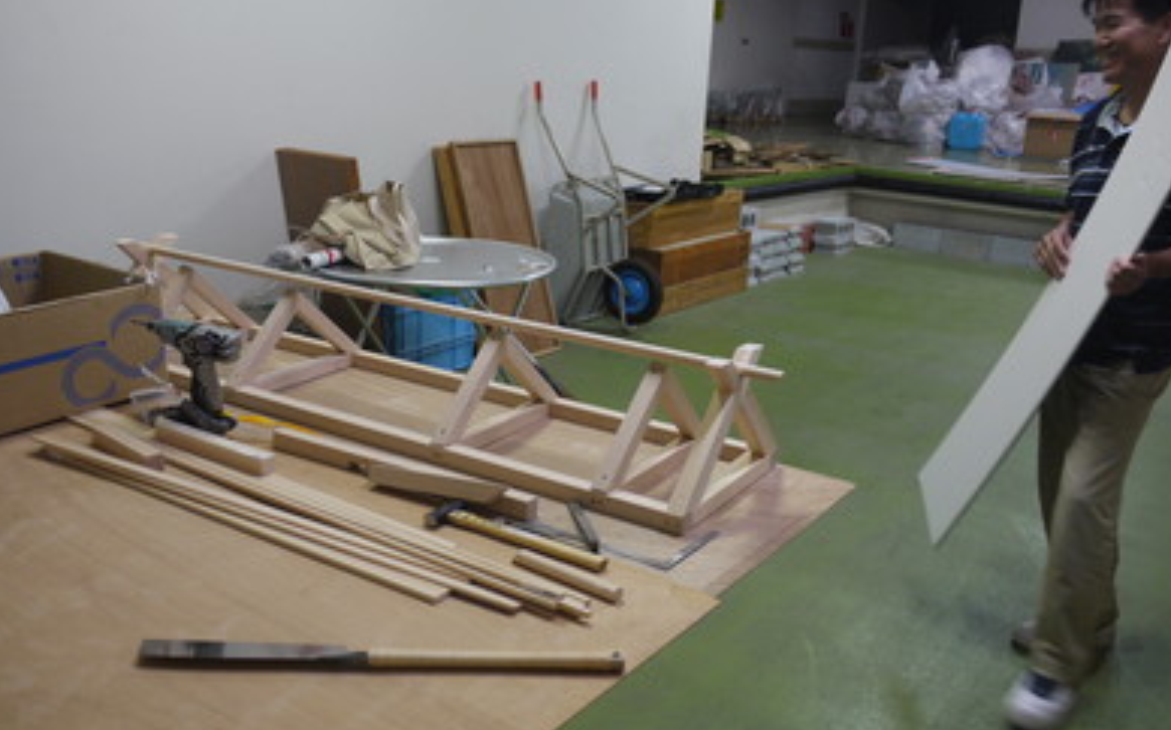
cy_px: 368
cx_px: 589
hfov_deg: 55.4
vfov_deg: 36.2
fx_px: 1116
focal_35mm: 35
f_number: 3.7
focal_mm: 16
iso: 400
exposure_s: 1/30
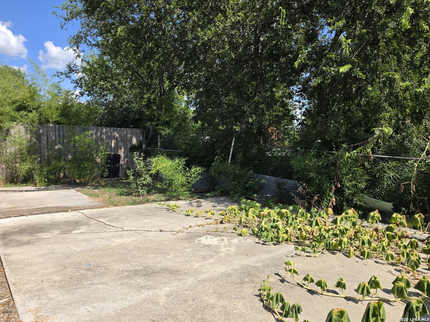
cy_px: 161
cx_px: 215
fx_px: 286
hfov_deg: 73.9
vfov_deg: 58.9
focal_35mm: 23
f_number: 1.4
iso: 64
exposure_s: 1/4648
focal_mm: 6.5
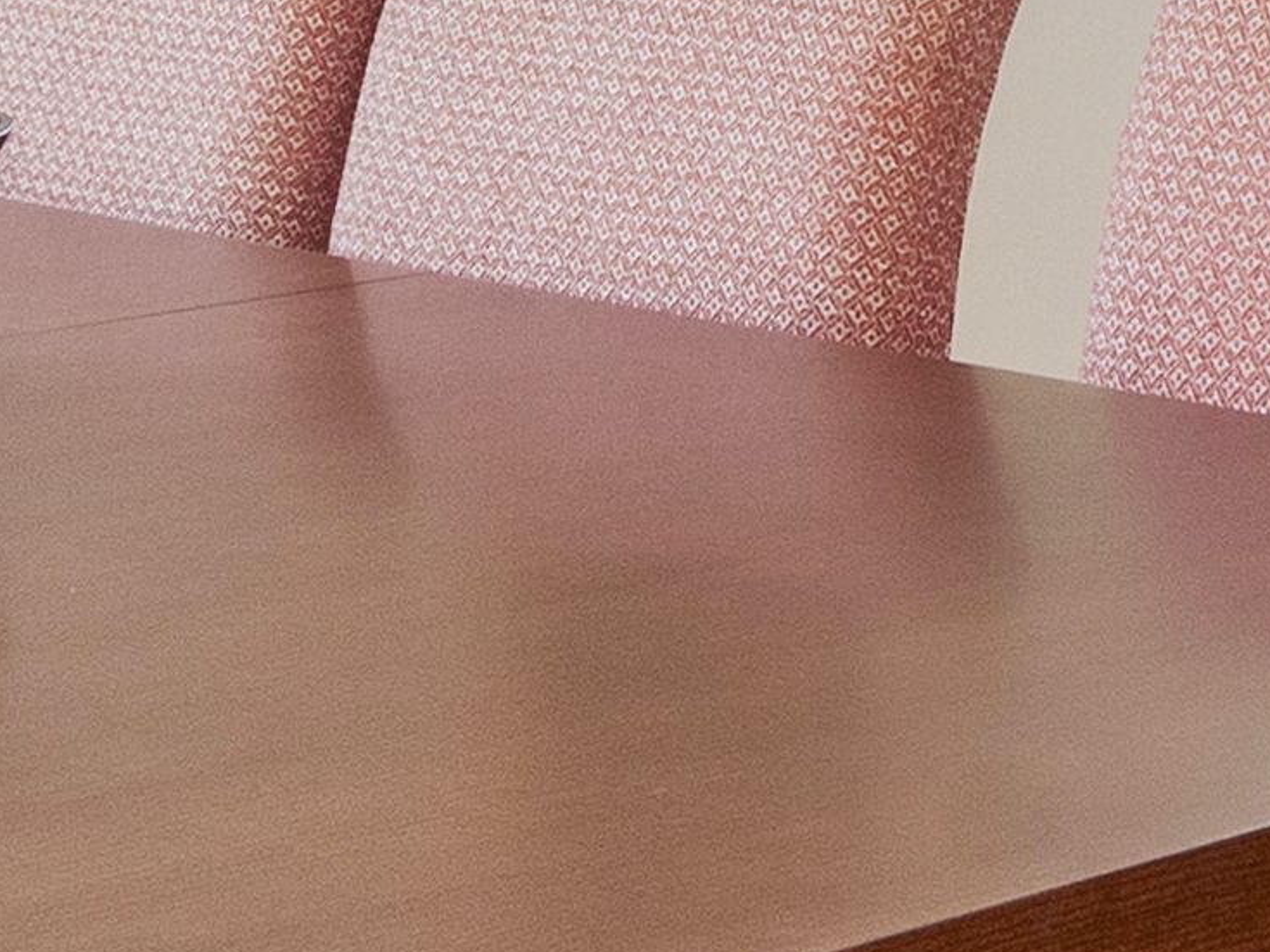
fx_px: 5233
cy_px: -560
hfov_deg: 13.8
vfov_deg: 10.0
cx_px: 678
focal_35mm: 143
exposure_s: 1/2500
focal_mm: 13
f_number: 10
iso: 400
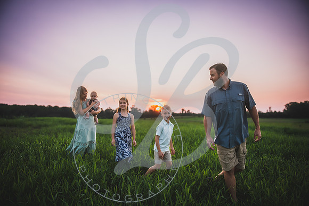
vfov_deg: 51.9
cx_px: 152
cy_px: 103
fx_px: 212
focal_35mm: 25
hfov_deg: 72.2
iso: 200
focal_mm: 24
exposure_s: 1/1000
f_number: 2.8
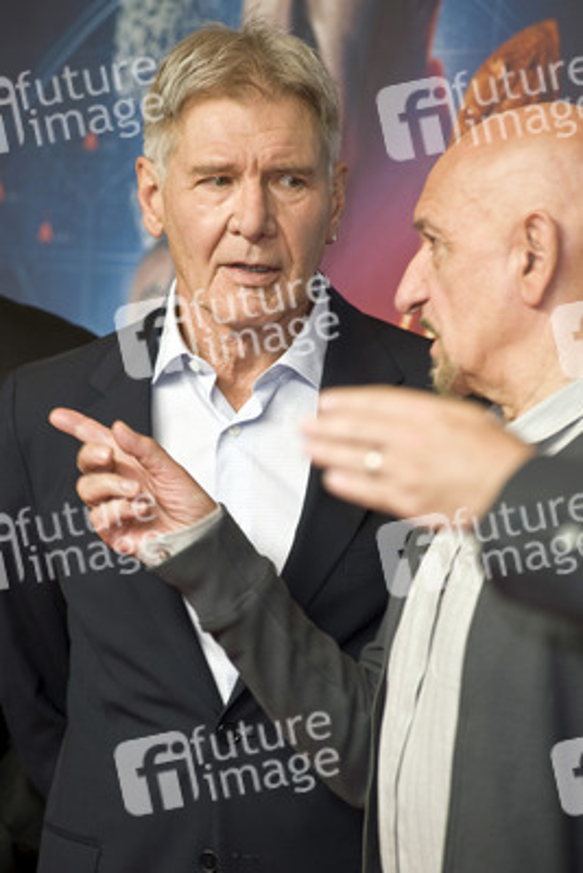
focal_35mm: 200
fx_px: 4854
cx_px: 292
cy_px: 436
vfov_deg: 10.3
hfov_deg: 6.9
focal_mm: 200
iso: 1000
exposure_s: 1/125
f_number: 5
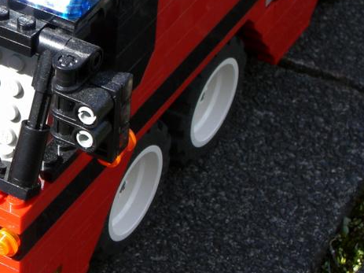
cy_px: 2
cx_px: -6
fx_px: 1535
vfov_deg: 10.1
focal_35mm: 146
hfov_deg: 13.3
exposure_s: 1/160
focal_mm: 10.7
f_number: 5.8
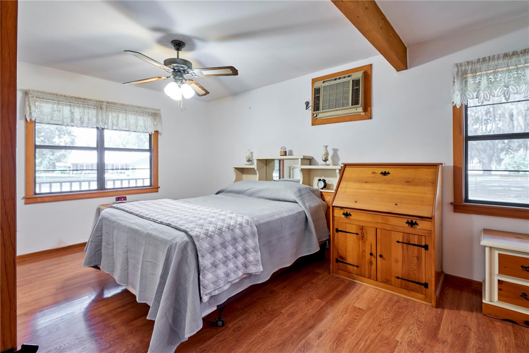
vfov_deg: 73.7
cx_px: 264
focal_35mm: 16
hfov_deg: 96.7
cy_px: 176
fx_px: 235
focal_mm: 16
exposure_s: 1/8
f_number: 9
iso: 400
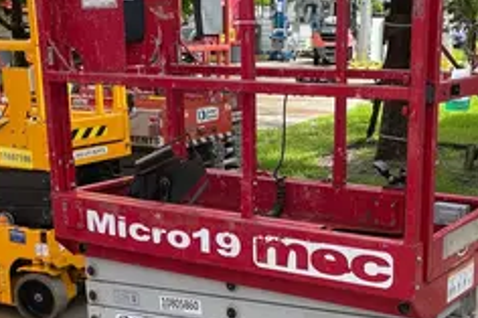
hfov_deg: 31.8
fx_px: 836
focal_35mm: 63
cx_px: 292
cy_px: 270
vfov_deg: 21.2
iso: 32
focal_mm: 4.2
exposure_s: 1/1221
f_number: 1.6
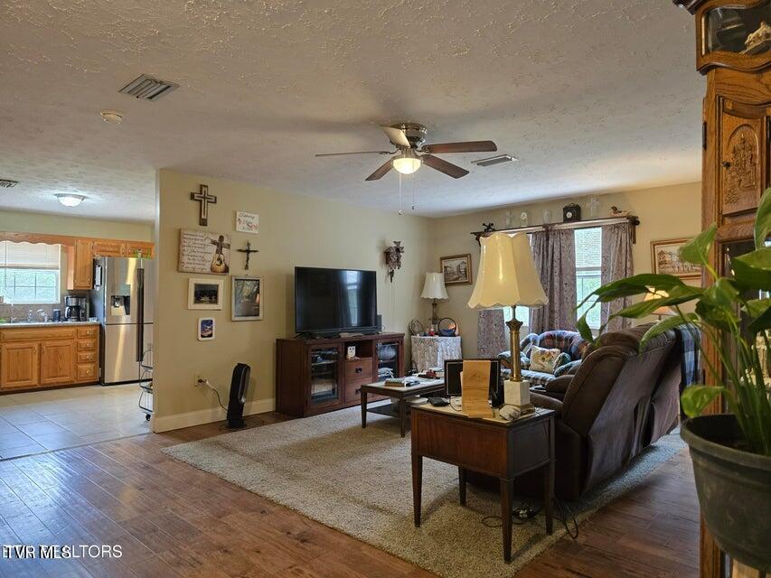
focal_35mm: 23
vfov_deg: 58.9
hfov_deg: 73.9
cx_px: 386
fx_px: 512
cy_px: 289
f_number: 1.7
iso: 500
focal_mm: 6.3
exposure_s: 1/120
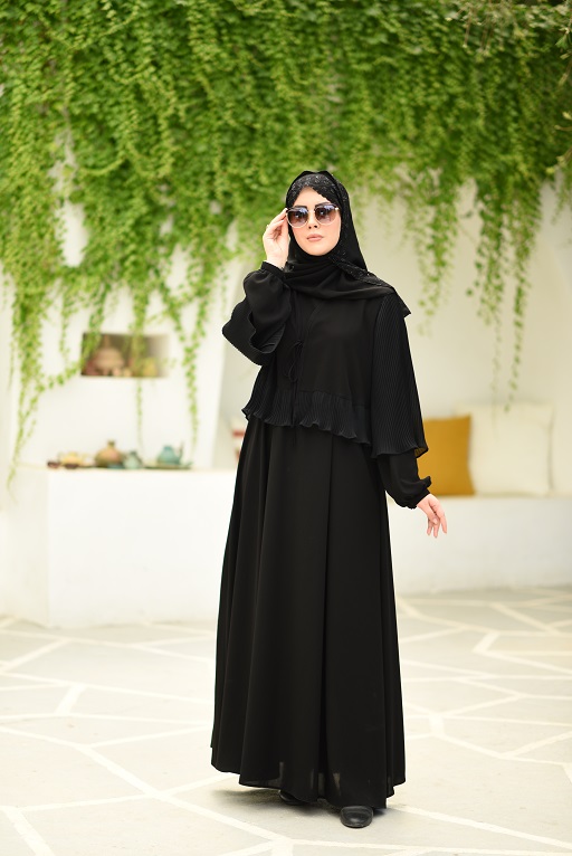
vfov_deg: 23.9
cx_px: 286
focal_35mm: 85
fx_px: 2022
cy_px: 428
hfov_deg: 16.1
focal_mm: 85
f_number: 1.8
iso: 100
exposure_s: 1/640
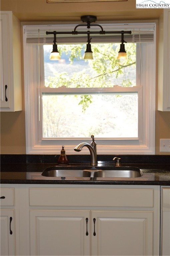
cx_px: 85
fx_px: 330
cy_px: 128
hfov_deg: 28.9
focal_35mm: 46
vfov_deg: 42.4
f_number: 4
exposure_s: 1/125
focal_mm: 31
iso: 400
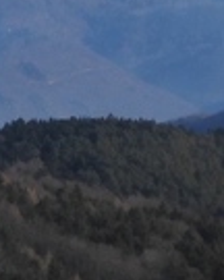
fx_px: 2561
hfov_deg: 4.8
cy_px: 259
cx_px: -404
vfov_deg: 6.2
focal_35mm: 309
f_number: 4
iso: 100
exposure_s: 1/800
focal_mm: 8
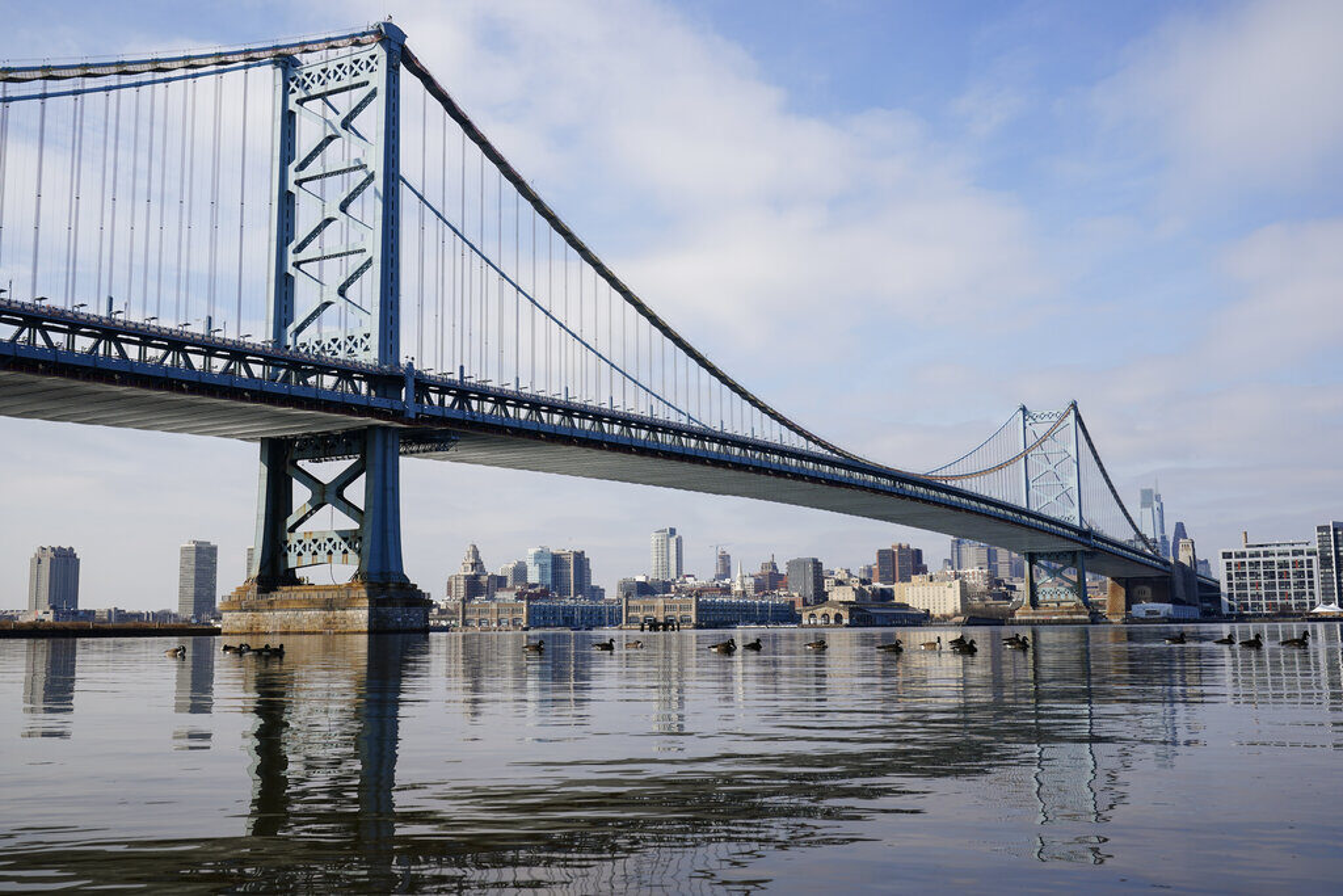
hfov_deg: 53.1
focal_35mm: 36
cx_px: 672
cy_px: 448
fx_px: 1343
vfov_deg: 36.9
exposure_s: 1/250
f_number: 11
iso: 160
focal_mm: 36
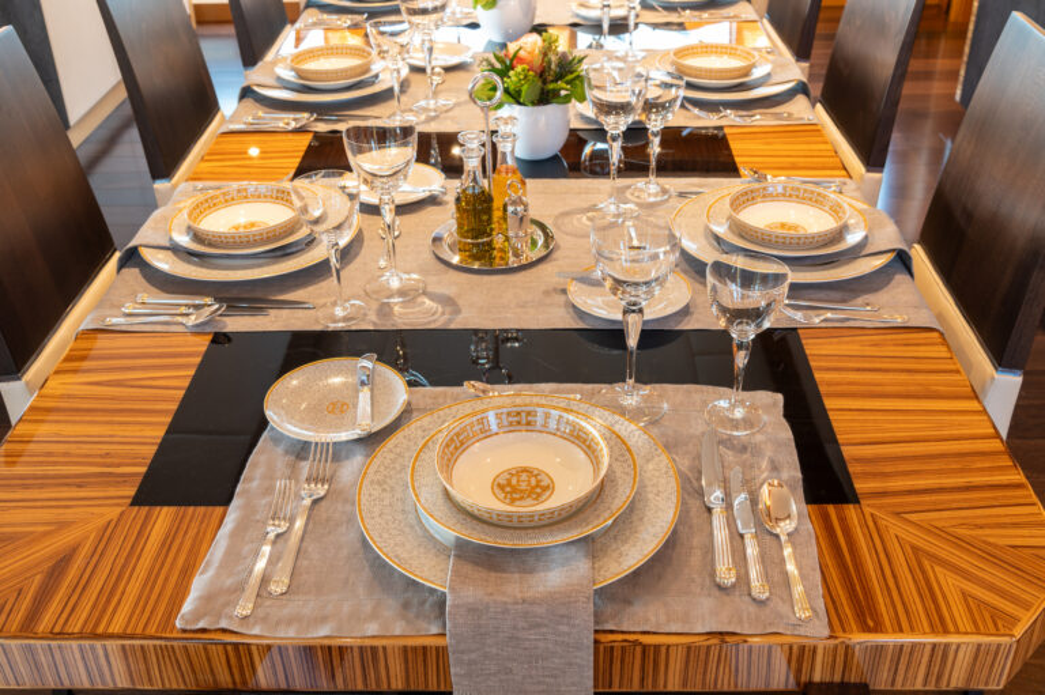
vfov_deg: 35.0
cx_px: 522
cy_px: 348
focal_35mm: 38
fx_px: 1102
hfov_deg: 50.7
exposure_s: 1.6
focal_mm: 38
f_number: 10
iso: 100
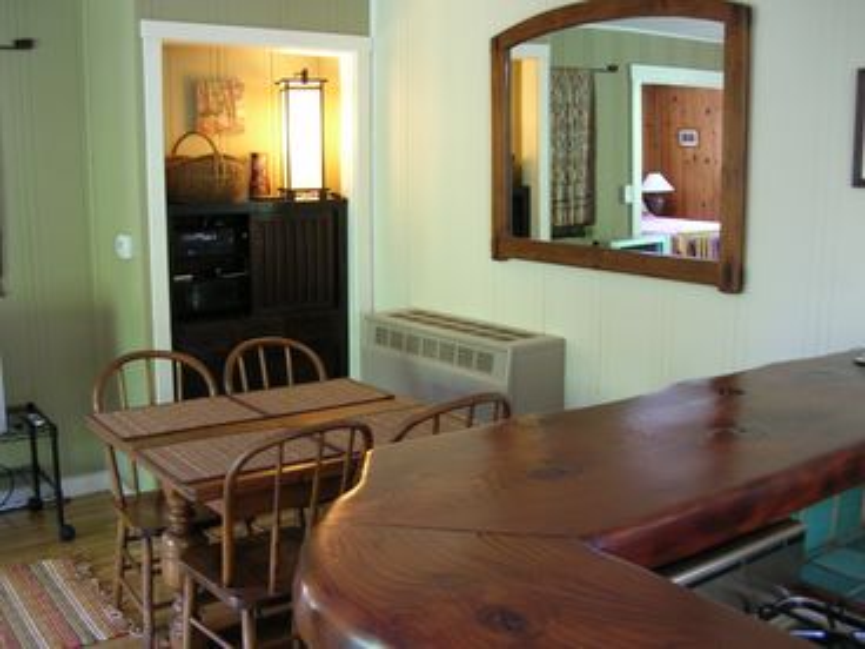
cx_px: 432
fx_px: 900
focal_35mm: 36
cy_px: 324
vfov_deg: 39.7
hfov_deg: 51.4
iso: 74
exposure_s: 1/2.3
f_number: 2.7
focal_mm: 6
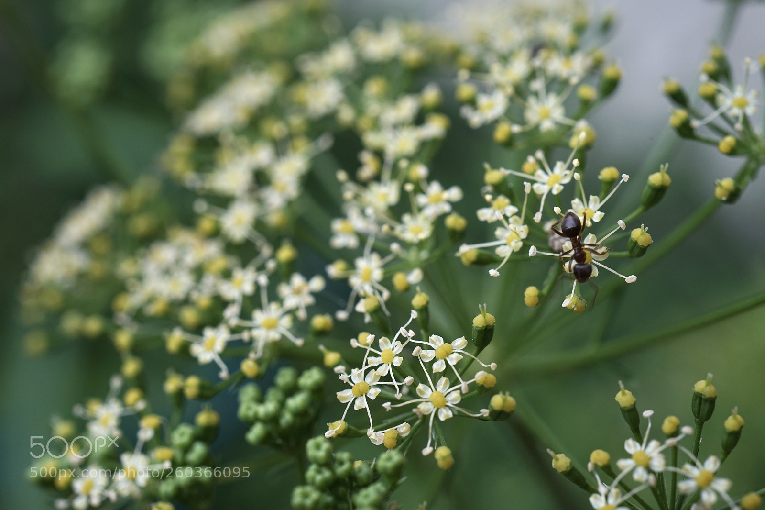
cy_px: 255
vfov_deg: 27.0
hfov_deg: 39.6
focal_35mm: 50
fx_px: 1062
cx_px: 382
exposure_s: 1/30
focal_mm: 50
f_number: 8
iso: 400
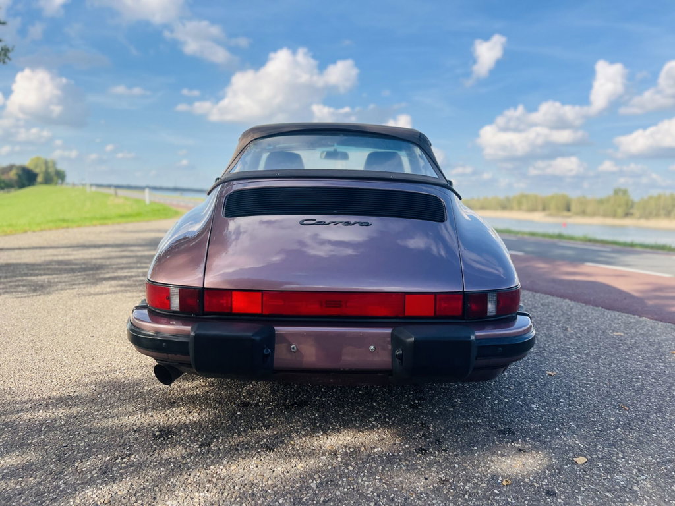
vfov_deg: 53.1
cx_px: 338
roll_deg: -0.5
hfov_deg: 67.3
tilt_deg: -5.8
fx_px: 507
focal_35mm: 26
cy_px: 253
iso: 50
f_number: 1.5
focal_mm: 5.7
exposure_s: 1/2404
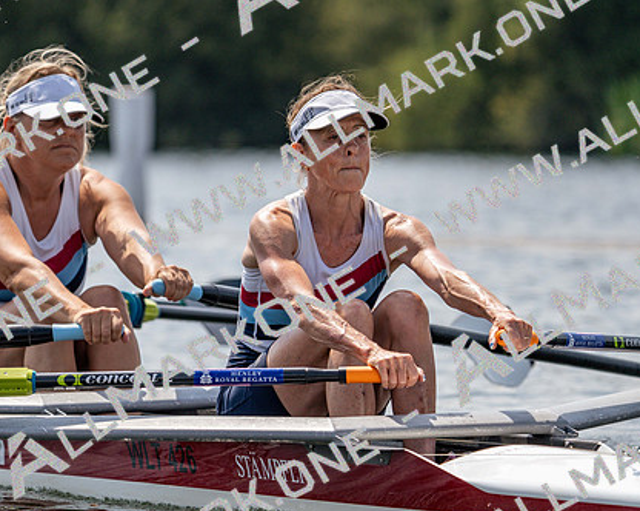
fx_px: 7437
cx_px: 320
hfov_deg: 4.9
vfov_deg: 3.9
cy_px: 261
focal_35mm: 393
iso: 200
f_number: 5.6
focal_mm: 300
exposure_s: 1/1600
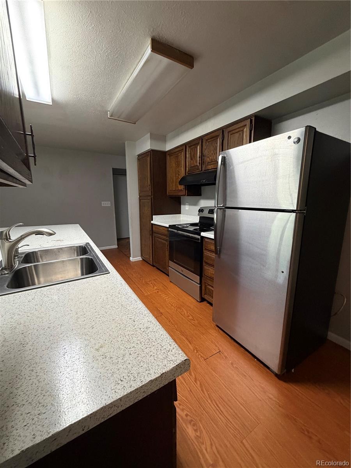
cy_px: 234
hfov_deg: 85.7
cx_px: 176
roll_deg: +0.7
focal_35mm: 14
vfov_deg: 102.1
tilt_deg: -9.4
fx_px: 189
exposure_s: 1/60
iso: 400
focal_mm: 2.22
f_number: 2.2
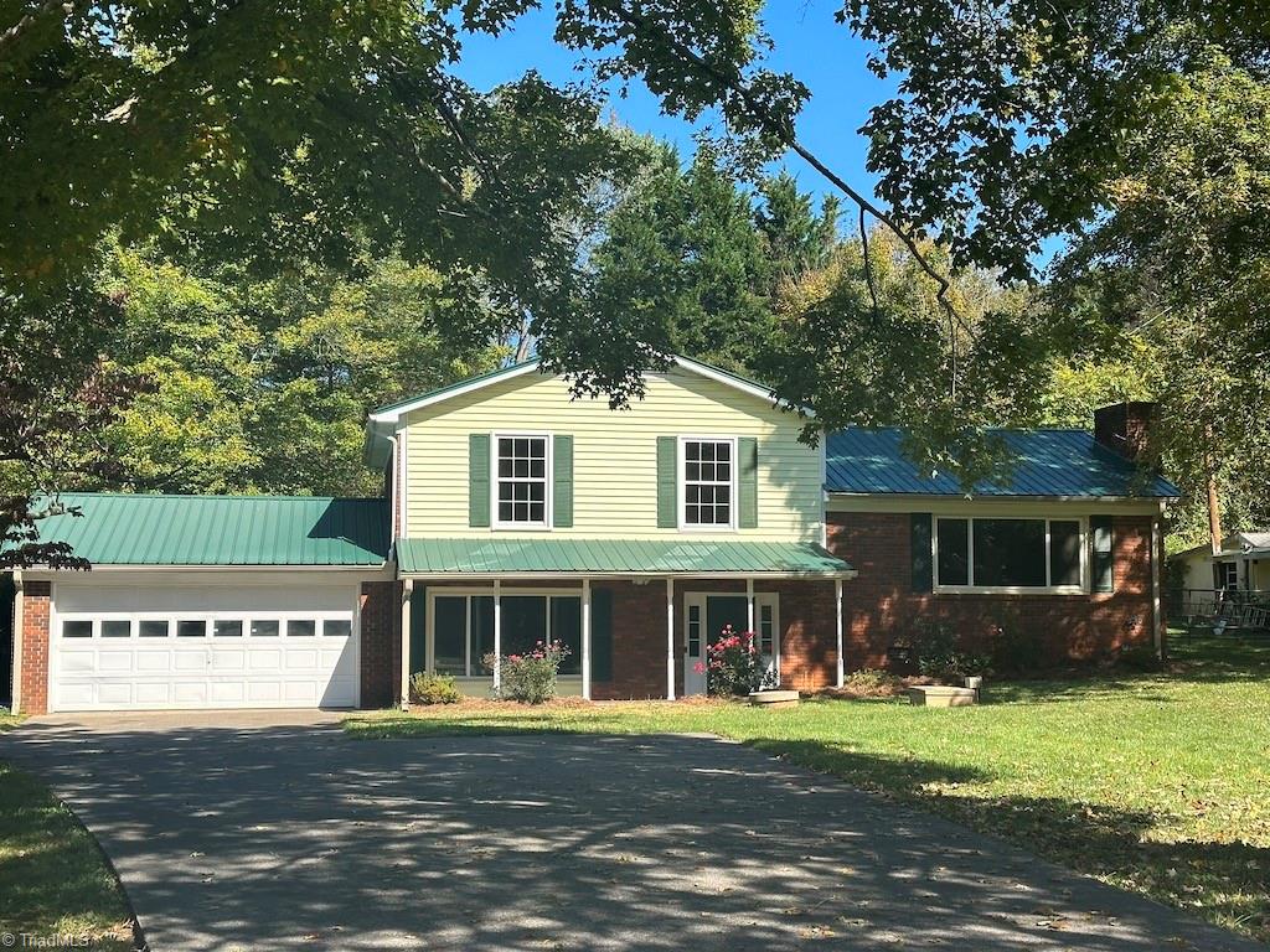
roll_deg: -0.1
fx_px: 1761
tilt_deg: +3.7
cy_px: 476
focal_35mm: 48
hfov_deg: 39.7
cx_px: 635
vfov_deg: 30.3
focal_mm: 6.86
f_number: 1.78
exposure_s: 1/2114
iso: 64
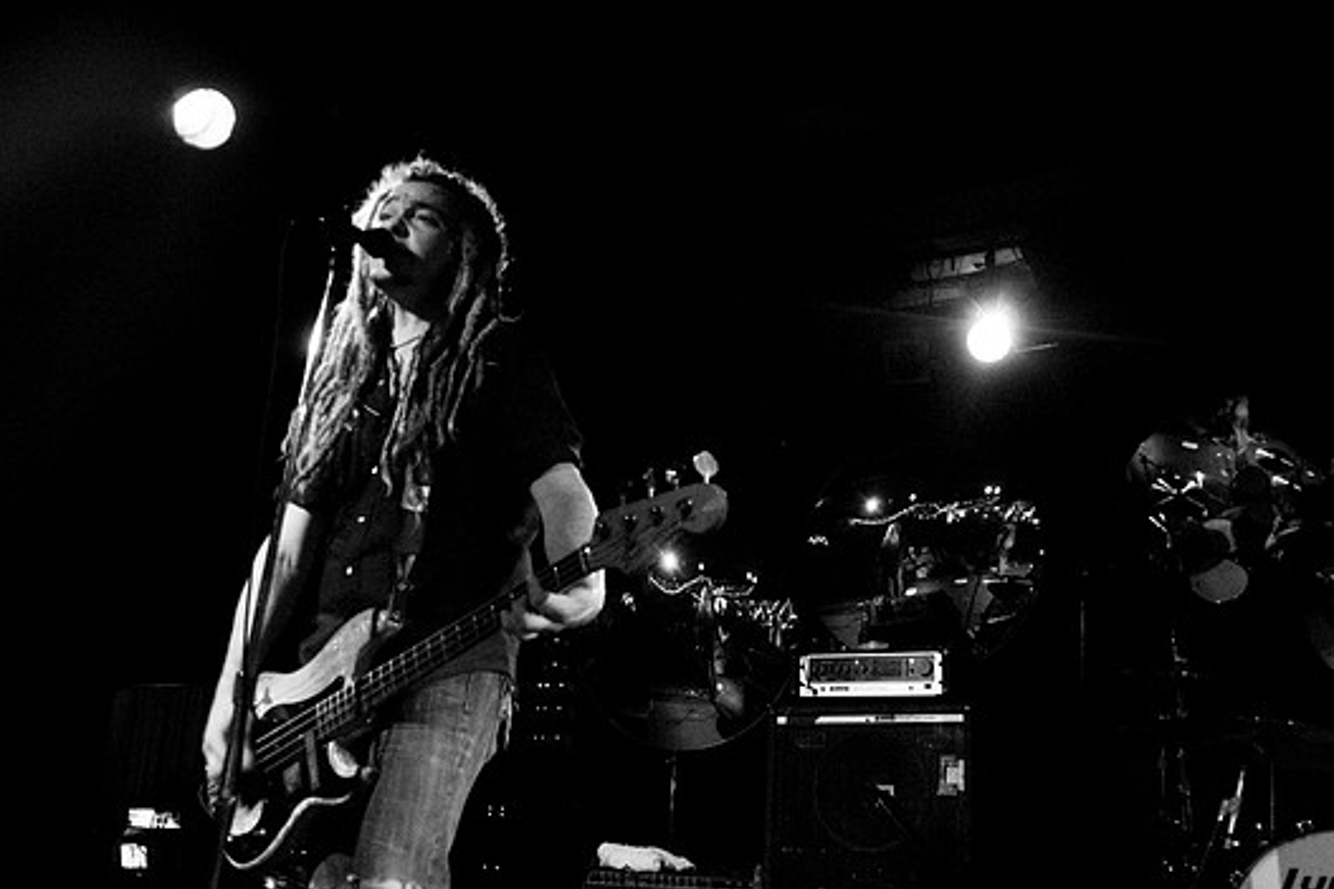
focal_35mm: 33
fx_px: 1222
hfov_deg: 57.1
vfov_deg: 39.9
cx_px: 729
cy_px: 479
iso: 800
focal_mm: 20
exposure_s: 1/25
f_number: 2.8
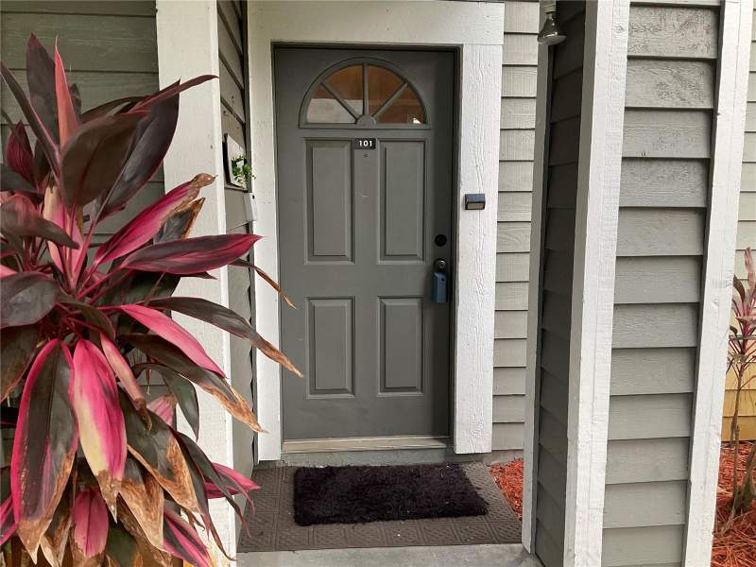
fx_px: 633
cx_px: 378
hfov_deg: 61.7
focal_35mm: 29
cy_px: 284
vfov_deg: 48.2
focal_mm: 3
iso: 64
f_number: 1.8
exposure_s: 1/120
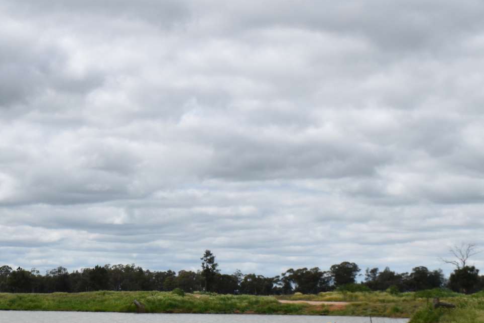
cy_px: 232
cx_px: 64
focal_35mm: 87
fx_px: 1170
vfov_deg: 15.7
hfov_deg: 22.9
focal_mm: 29
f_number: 10
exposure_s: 1/400
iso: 200
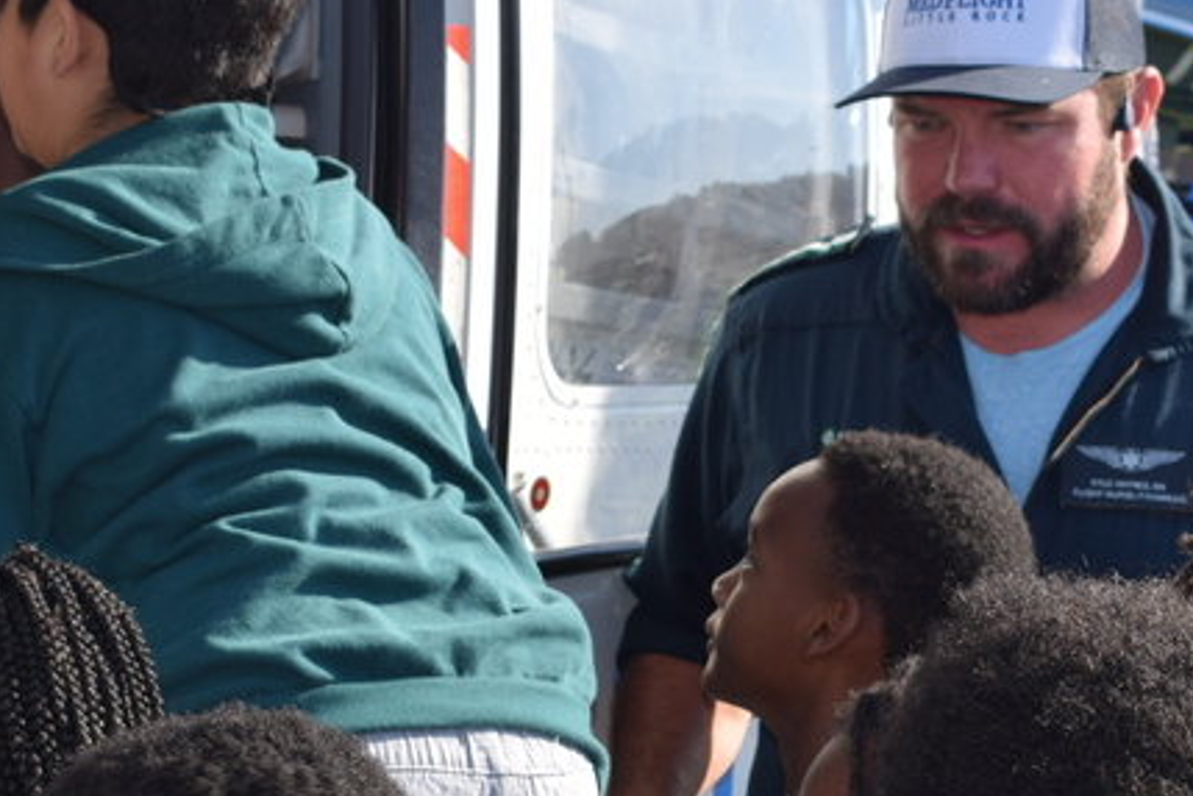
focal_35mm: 136
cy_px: 614
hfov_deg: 15.1
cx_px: 609
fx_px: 4507
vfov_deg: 10.1
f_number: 8
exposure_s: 1/200
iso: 100
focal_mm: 38
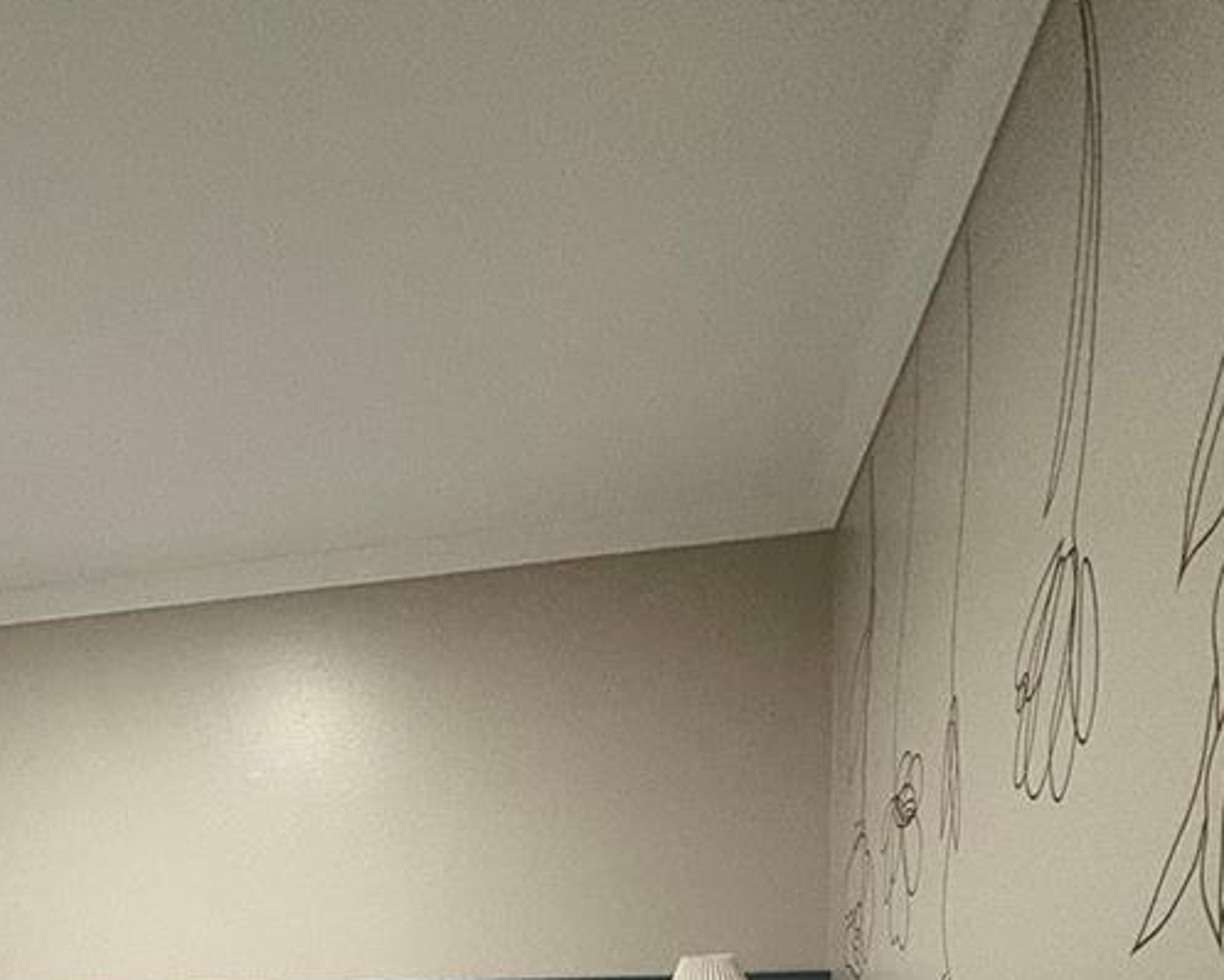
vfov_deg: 36.8
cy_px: 1106
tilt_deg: -5.2
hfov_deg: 52.2
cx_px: 330
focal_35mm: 33
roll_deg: +1.6
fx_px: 1196
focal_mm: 2.22
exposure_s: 1/60
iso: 640
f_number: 2.2
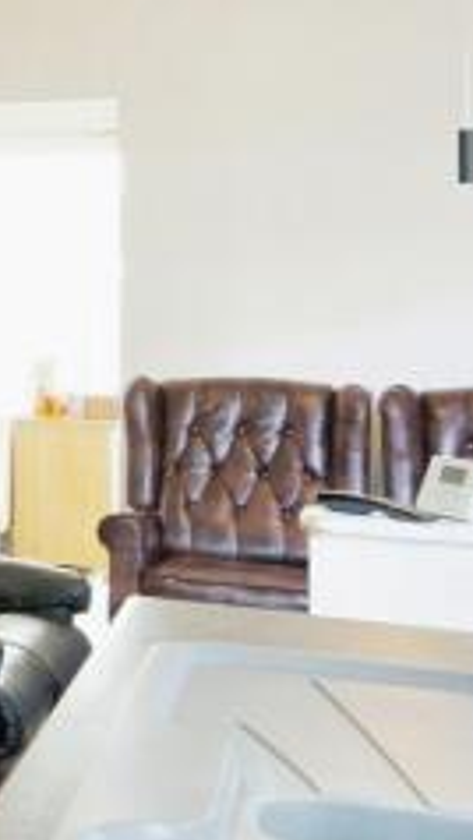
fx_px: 1604
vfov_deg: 29.3
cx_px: -713
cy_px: 355
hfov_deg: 12.5
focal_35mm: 72
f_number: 8
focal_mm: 16
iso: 1600
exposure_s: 1/13
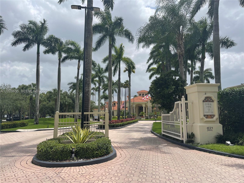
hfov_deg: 67.3
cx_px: 122
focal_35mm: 26
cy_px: 92
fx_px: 183
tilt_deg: +6.8
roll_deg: +0.2
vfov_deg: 53.1
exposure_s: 1/4902
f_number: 1.6
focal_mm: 5.1
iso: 32
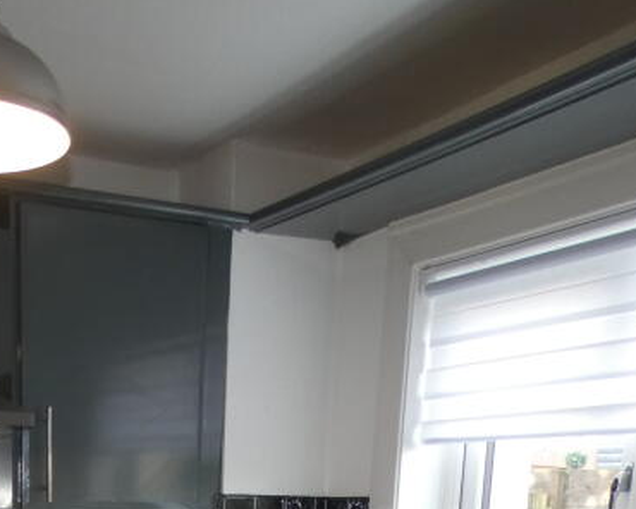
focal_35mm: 54
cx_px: 112
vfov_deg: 24.8
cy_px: 640
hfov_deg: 33.6
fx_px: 1016
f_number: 2.8
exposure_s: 1/60
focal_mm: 3.6
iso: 200
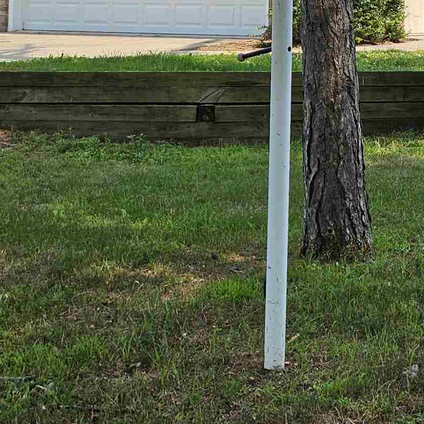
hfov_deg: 20.6
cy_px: -16
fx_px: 1067
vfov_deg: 21.6
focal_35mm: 77
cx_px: 541
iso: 25
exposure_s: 1/1248
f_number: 1.8
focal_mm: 5.4
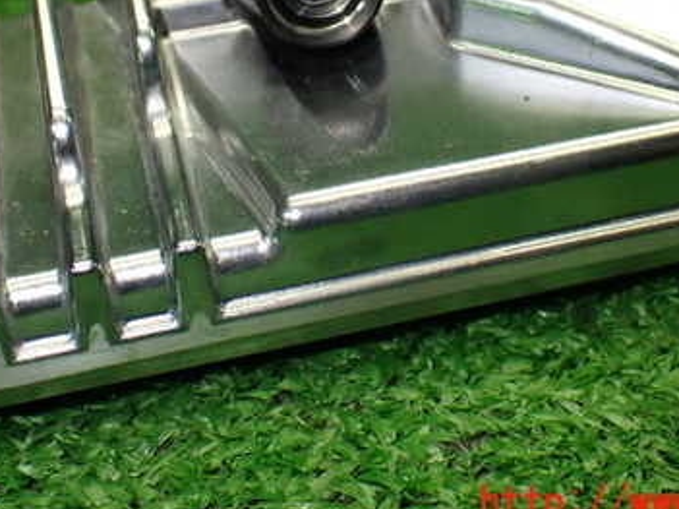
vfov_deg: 22.2
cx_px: 337
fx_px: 1275
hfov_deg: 29.8
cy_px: 93
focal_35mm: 65
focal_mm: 6.83
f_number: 2.7
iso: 400
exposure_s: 1/160
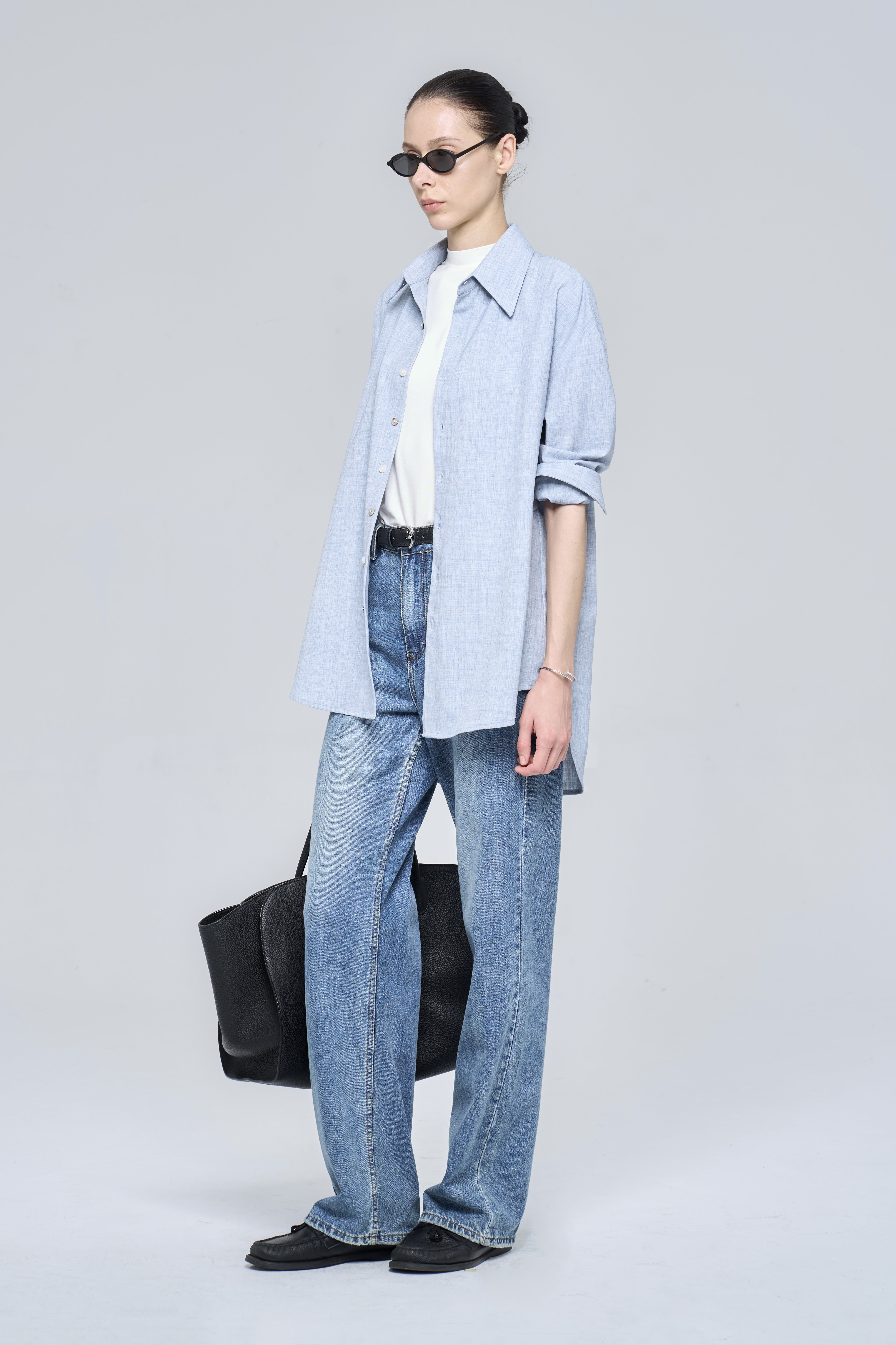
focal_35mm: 85
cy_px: 672
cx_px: 448
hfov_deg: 16.1
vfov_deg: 23.9
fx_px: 3173
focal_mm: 85
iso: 200
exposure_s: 1/125
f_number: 8
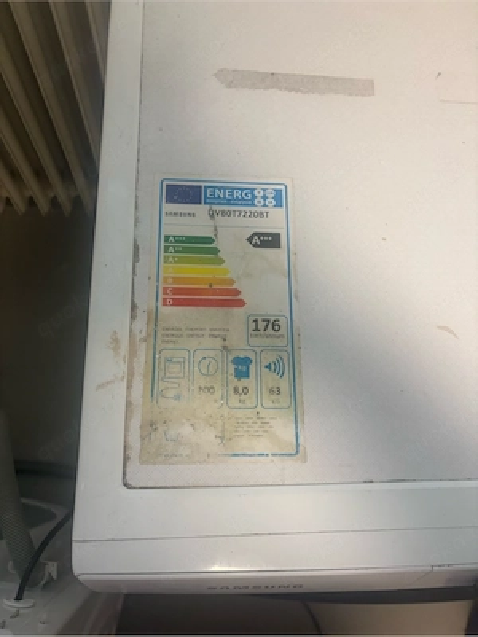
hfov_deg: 53.1
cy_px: 318
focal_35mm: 26
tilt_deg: -69.4
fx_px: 479
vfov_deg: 67.3
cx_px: 239
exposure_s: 1/50
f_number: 1.6
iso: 200
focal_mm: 5.96
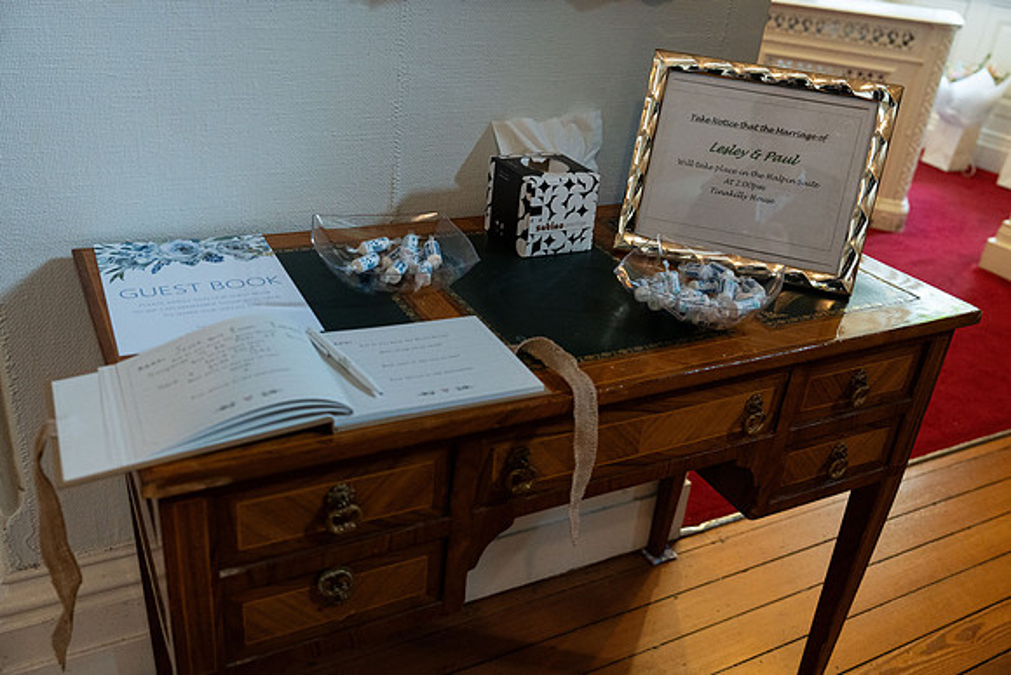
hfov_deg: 58.7
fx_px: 899
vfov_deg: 41.1
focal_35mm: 32
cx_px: 506
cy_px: 338
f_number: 3.5
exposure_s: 1/200
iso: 5000
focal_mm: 32
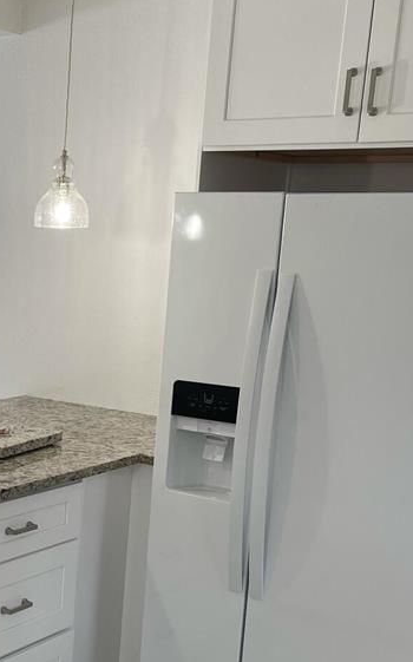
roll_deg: -1.3
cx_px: -27
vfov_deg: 34.0
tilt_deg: -12.8
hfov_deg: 21.0
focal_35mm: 59
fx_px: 1064
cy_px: 477
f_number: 1.6
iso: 50
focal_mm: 5.1
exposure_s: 1/120
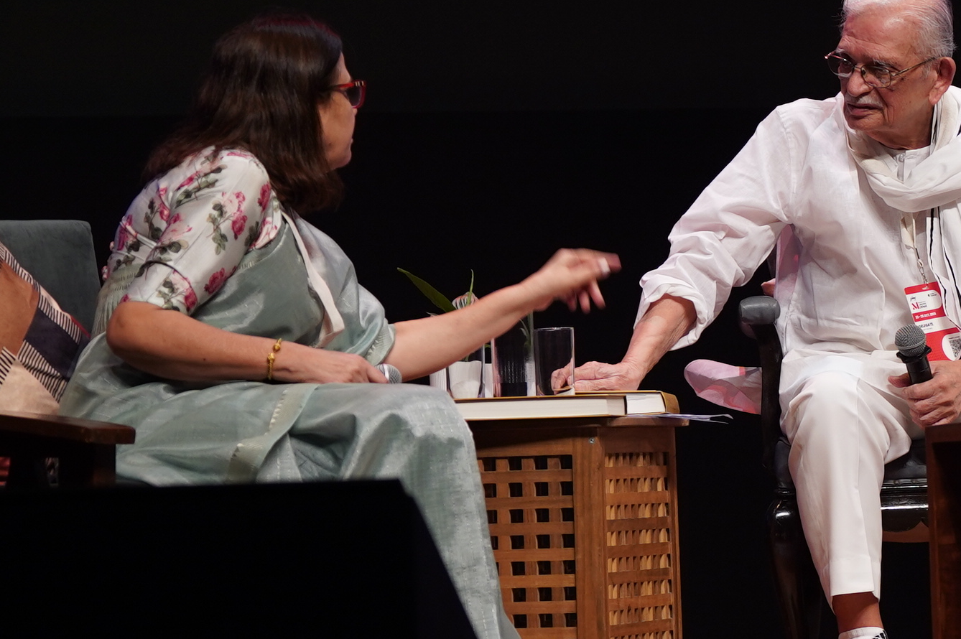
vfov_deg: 5.8
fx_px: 6295
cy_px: 284
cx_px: 949
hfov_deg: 8.7
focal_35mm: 236
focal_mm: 70
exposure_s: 1/100
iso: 320
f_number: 2.8
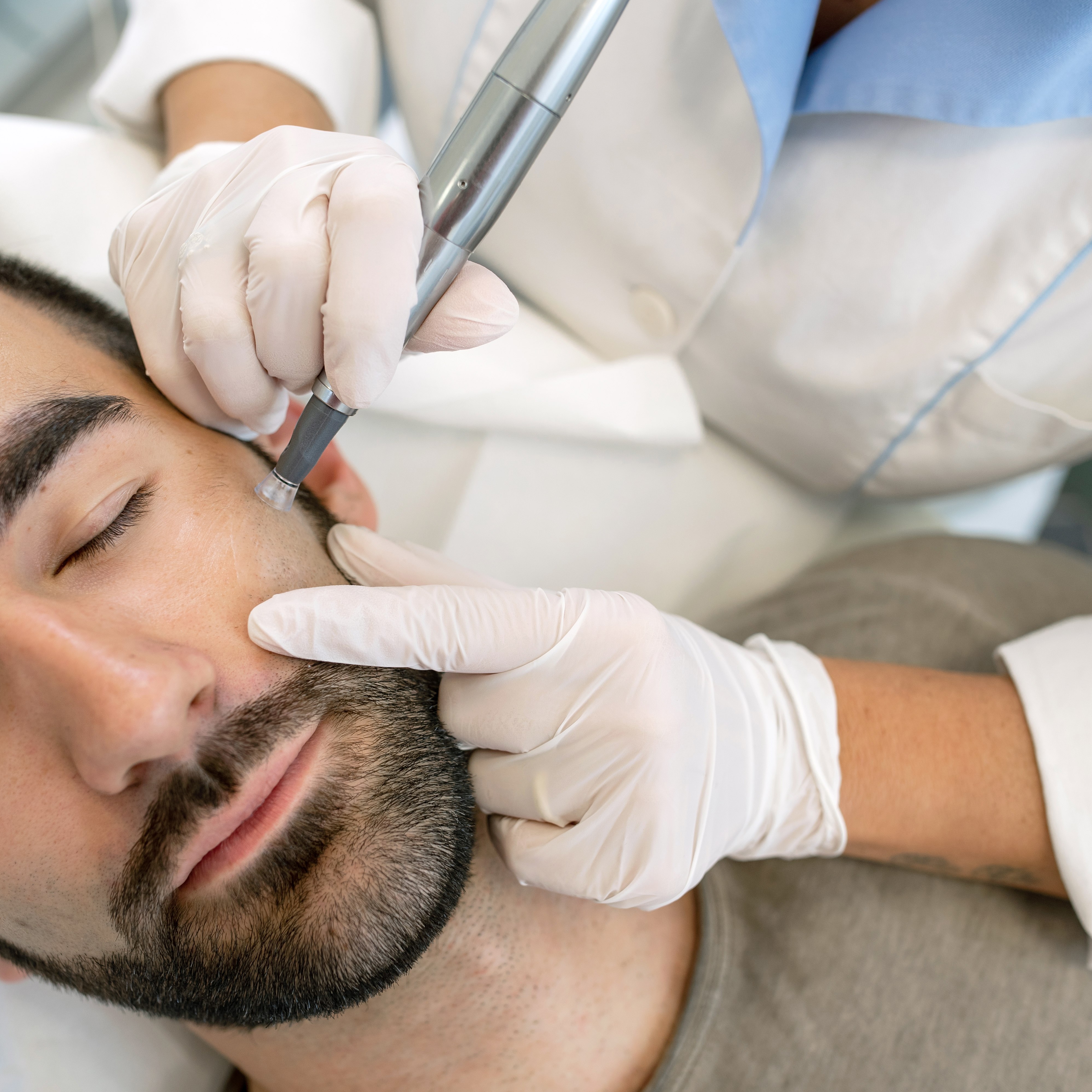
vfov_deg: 37.6
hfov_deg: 37.4
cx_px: 434
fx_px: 1606
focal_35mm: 45
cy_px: 549
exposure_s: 1/125
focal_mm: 35
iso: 250
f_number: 3.5
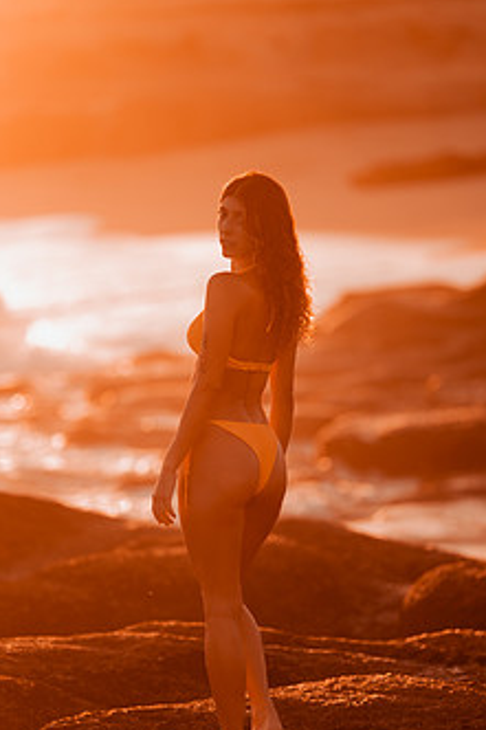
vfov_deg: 11.2
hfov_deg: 7.5
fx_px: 3709
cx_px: 259
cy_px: 411
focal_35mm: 183
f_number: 1.8
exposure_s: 1/1600
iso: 50
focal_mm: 135
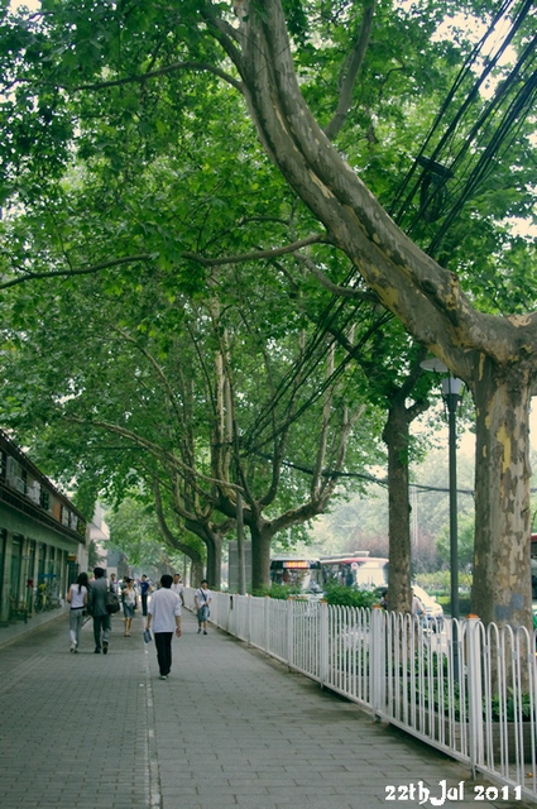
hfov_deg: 34.1
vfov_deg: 49.6
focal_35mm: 39
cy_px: 404
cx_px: 268
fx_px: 875
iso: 1600
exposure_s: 1/400
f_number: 4.5
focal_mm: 26.25
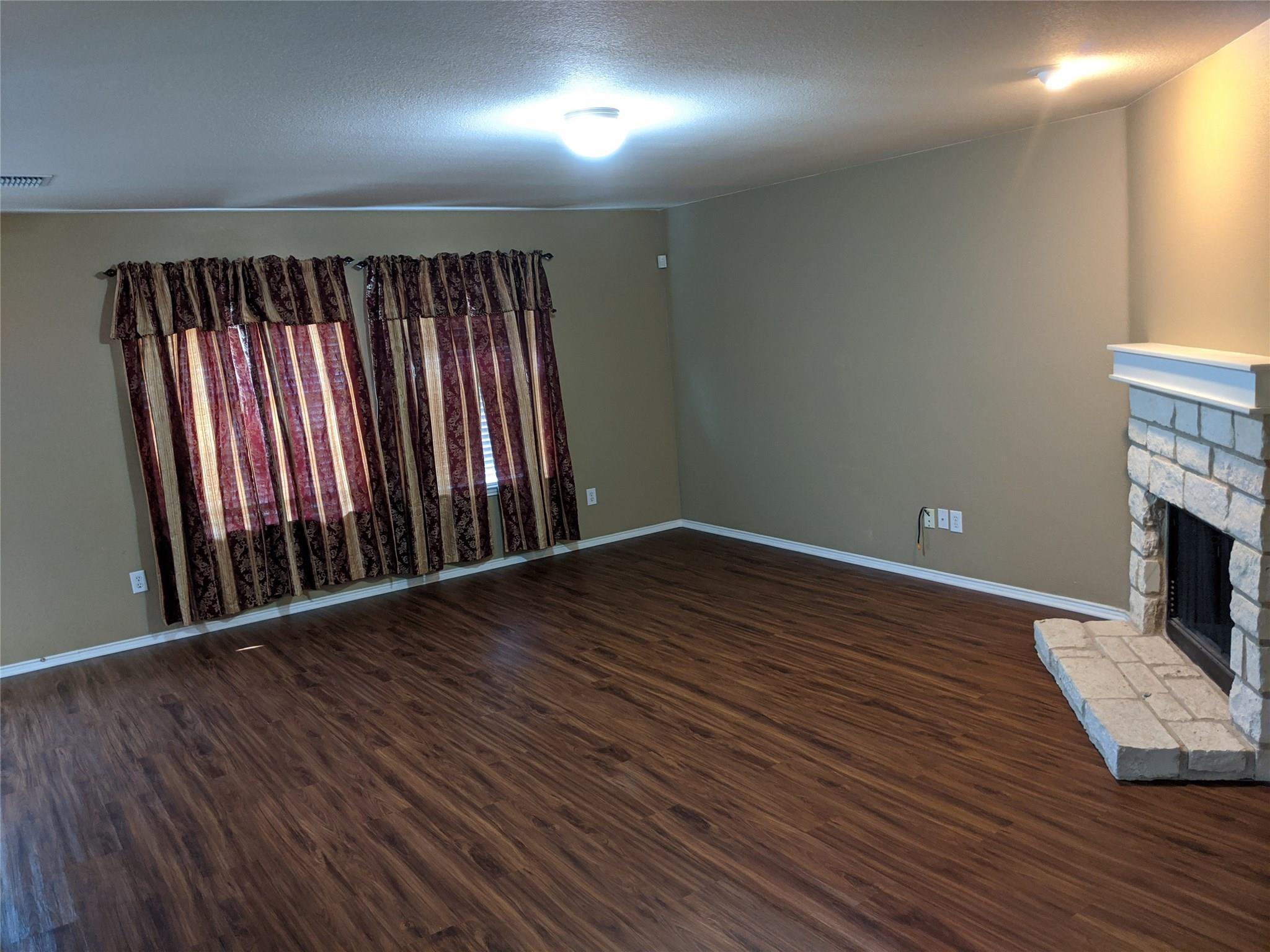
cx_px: 635
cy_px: 476
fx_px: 991
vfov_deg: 51.4
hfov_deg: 65.3
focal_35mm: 27
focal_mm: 4.44
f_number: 1.8
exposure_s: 1/24
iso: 206
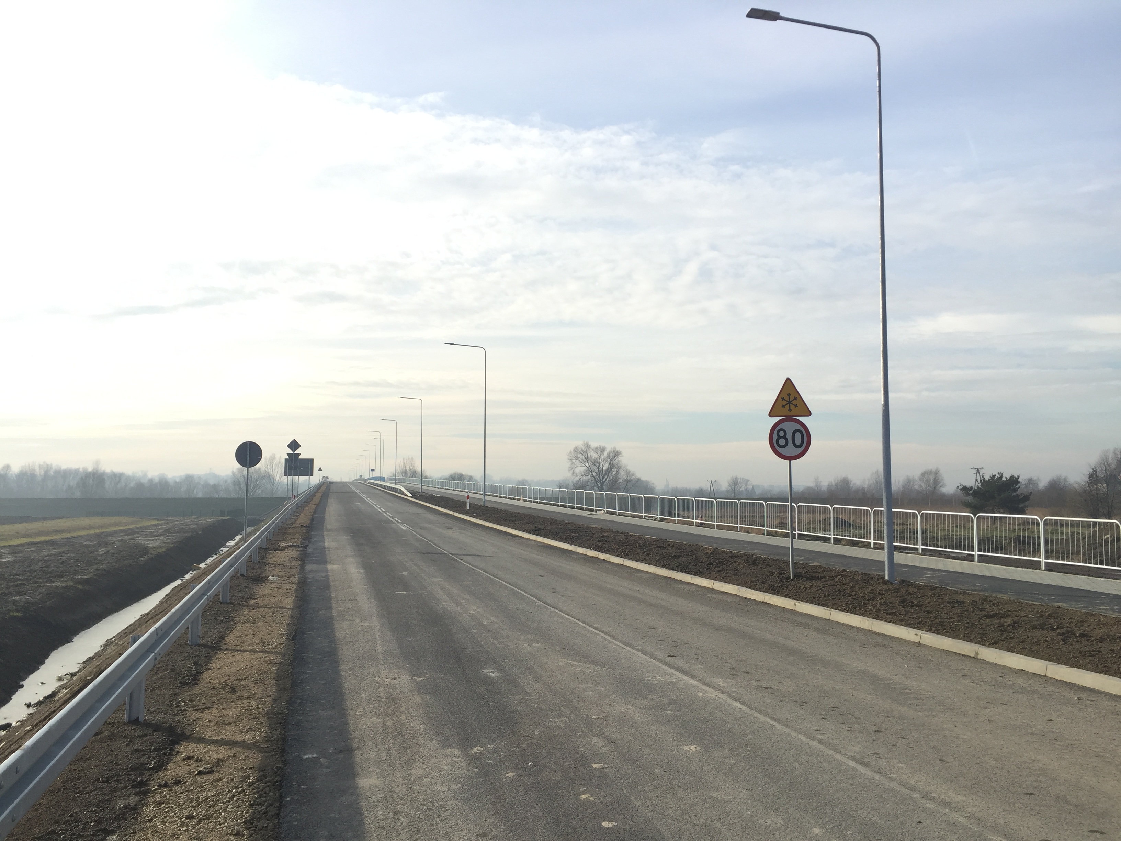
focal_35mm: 29
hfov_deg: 61.7
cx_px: 560
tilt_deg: +4.6
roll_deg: -0.4
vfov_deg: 48.2
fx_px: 939
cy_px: 420
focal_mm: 4.15
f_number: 2.2
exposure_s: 1/964
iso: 32
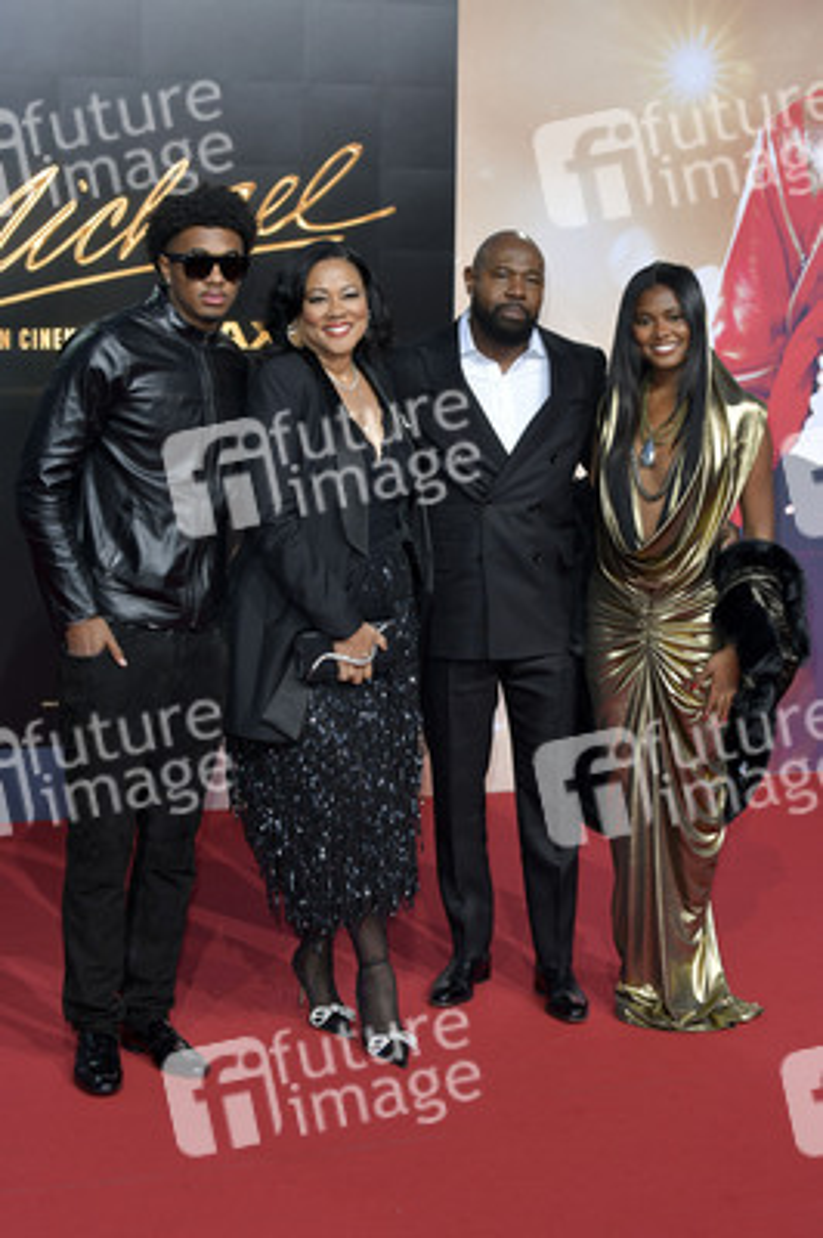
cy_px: 619
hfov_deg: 19.4
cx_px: 412
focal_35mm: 70
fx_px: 2404
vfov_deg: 28.9
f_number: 6.3
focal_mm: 70
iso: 400
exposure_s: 1/200
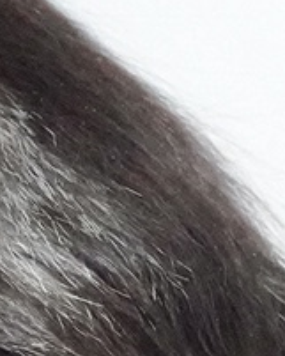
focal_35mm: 378
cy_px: 19
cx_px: -255
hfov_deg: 4.1
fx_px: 3982
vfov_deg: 5.1
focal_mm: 50
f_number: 4.5
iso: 32000
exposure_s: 1/3200
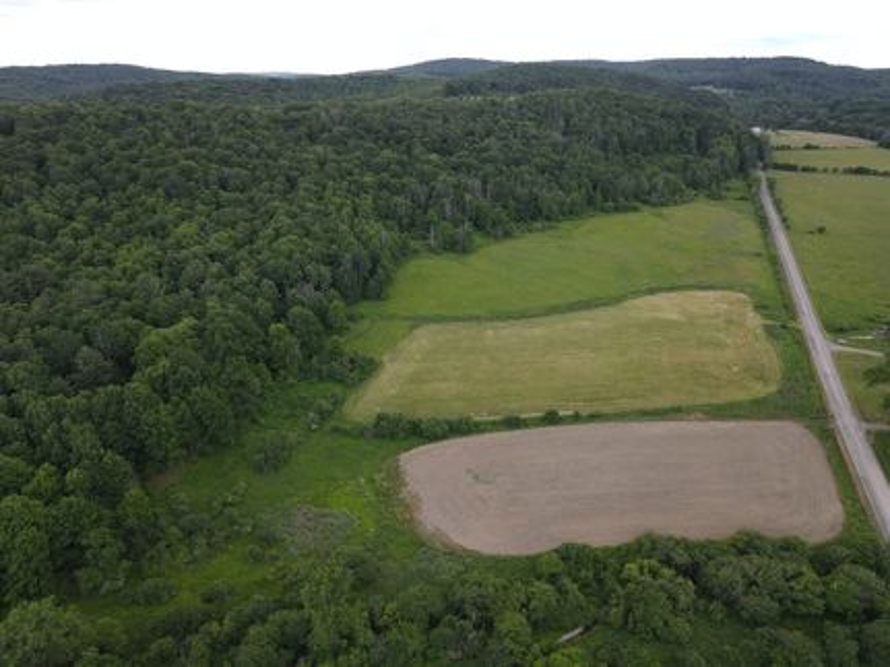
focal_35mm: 24
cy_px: 334
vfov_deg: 56.8
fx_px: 617
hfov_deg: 71.6
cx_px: 445
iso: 100
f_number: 2.8
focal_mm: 4.5
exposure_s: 1/160
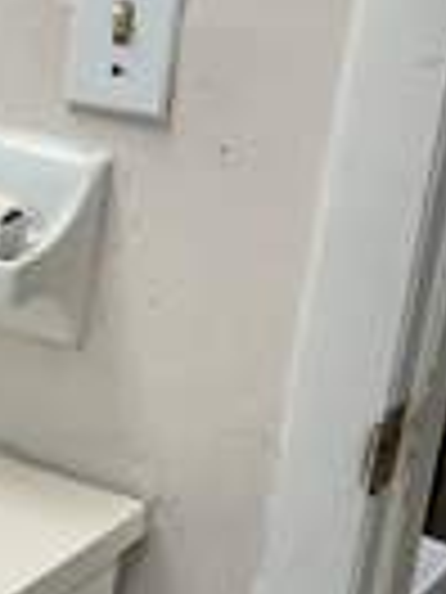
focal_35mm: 116
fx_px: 1993
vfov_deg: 17.0
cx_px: -464
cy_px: 351
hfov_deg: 11.4
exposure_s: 1/120
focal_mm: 6.86
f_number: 1.78
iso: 125
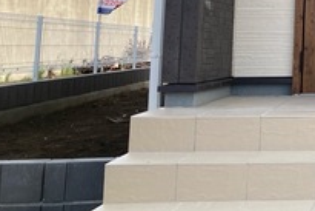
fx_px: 797
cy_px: -62
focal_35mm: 91
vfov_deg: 14.4
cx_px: 475
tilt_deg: +9.0
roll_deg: -1.6
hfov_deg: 19.4
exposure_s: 1/607
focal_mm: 3.99
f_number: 1.8
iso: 20
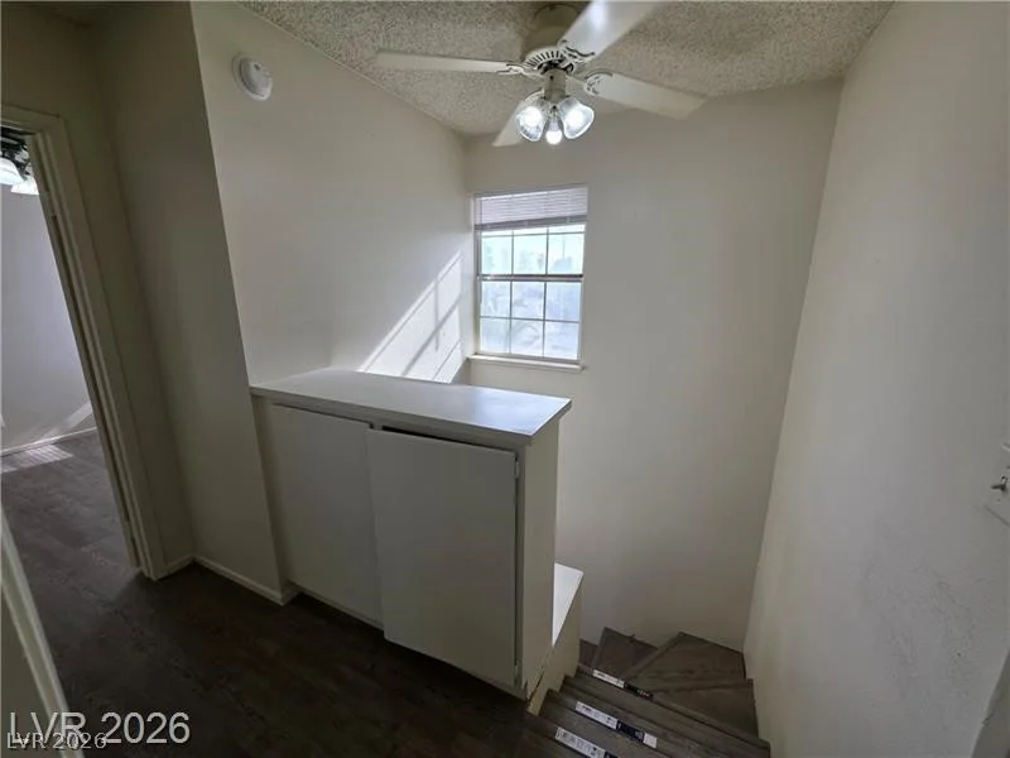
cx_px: 505
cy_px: 379
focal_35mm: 13
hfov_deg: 106.2
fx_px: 379
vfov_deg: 89.9
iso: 25
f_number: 1.9
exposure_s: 1/120
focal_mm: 2.2
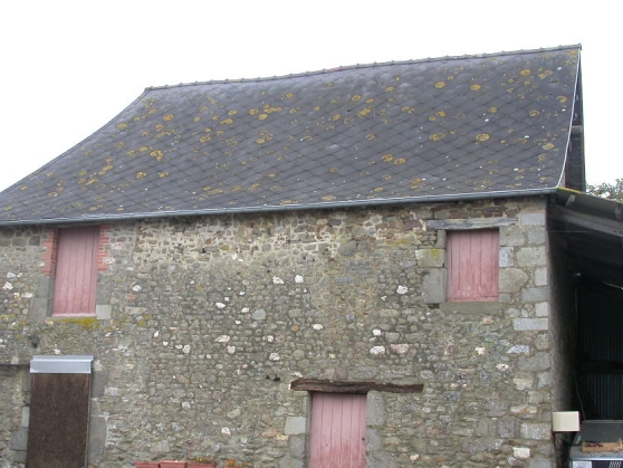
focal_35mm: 55
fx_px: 990
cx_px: 251
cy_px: 259
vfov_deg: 26.6
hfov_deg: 34.8
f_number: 3.5
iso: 100
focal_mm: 9.3
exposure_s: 1/64.1
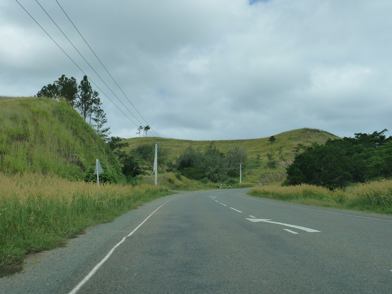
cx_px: 196
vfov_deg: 40.7
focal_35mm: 35
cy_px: 147
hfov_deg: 52.6
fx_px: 396
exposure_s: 1/500
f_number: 5
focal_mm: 5.7
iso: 125
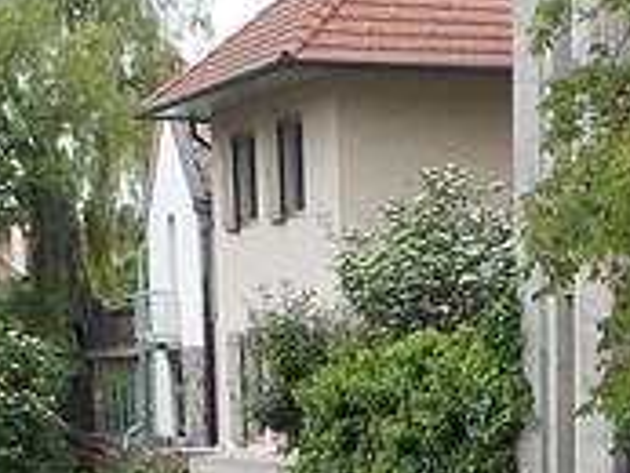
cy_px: 881
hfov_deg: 14.6
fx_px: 2440
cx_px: 535
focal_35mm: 134
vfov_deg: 10.4
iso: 80
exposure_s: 1/200
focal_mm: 4.1
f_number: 3.3
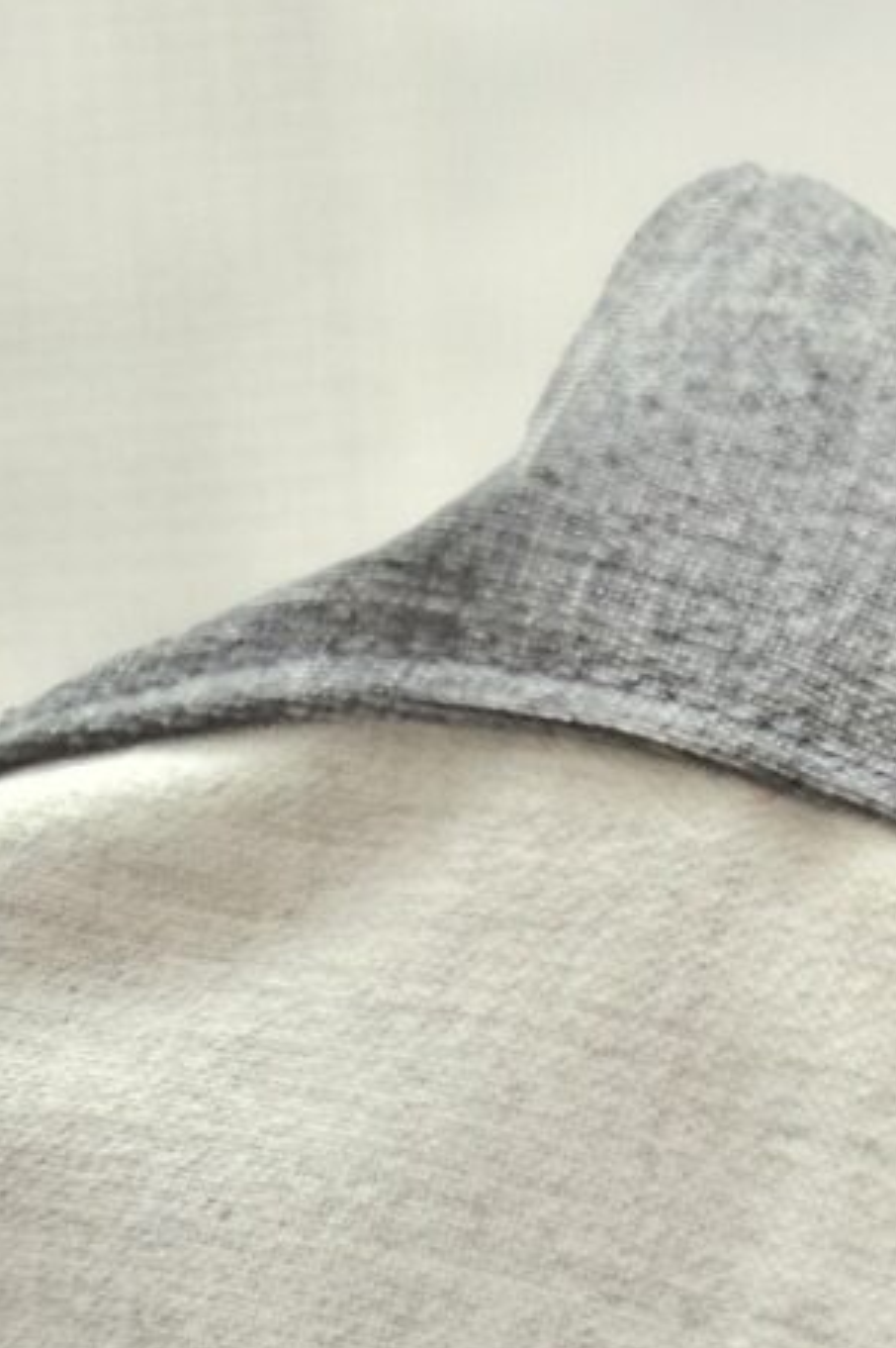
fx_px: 4038
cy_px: 2957
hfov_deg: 12.4
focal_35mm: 108
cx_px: 991
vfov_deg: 14.5
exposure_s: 1/120
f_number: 1.8
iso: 400
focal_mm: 5.4
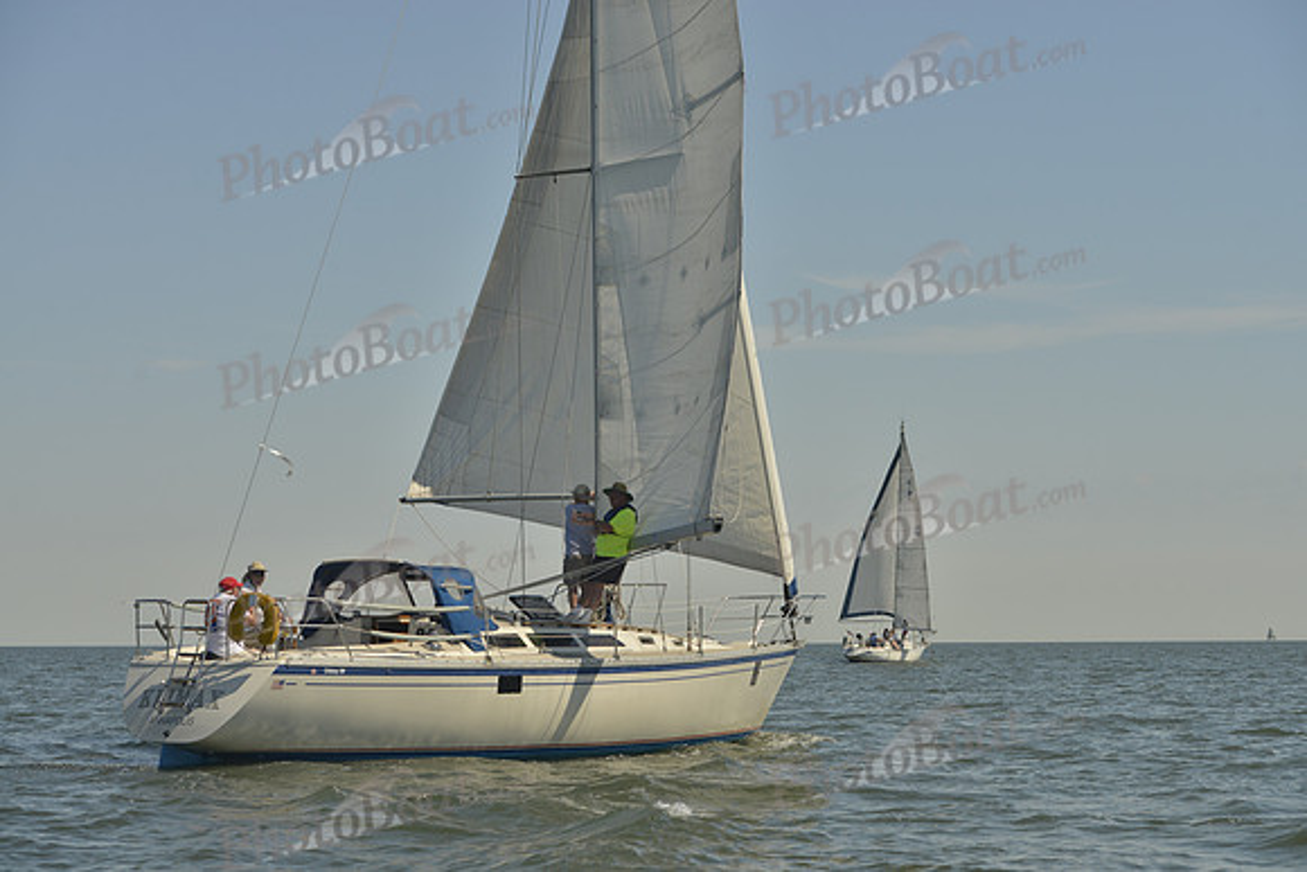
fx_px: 2542
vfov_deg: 19.5
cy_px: 436
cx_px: 654
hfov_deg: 28.8
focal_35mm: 70
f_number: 7.1
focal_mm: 70
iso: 200
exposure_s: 1/800
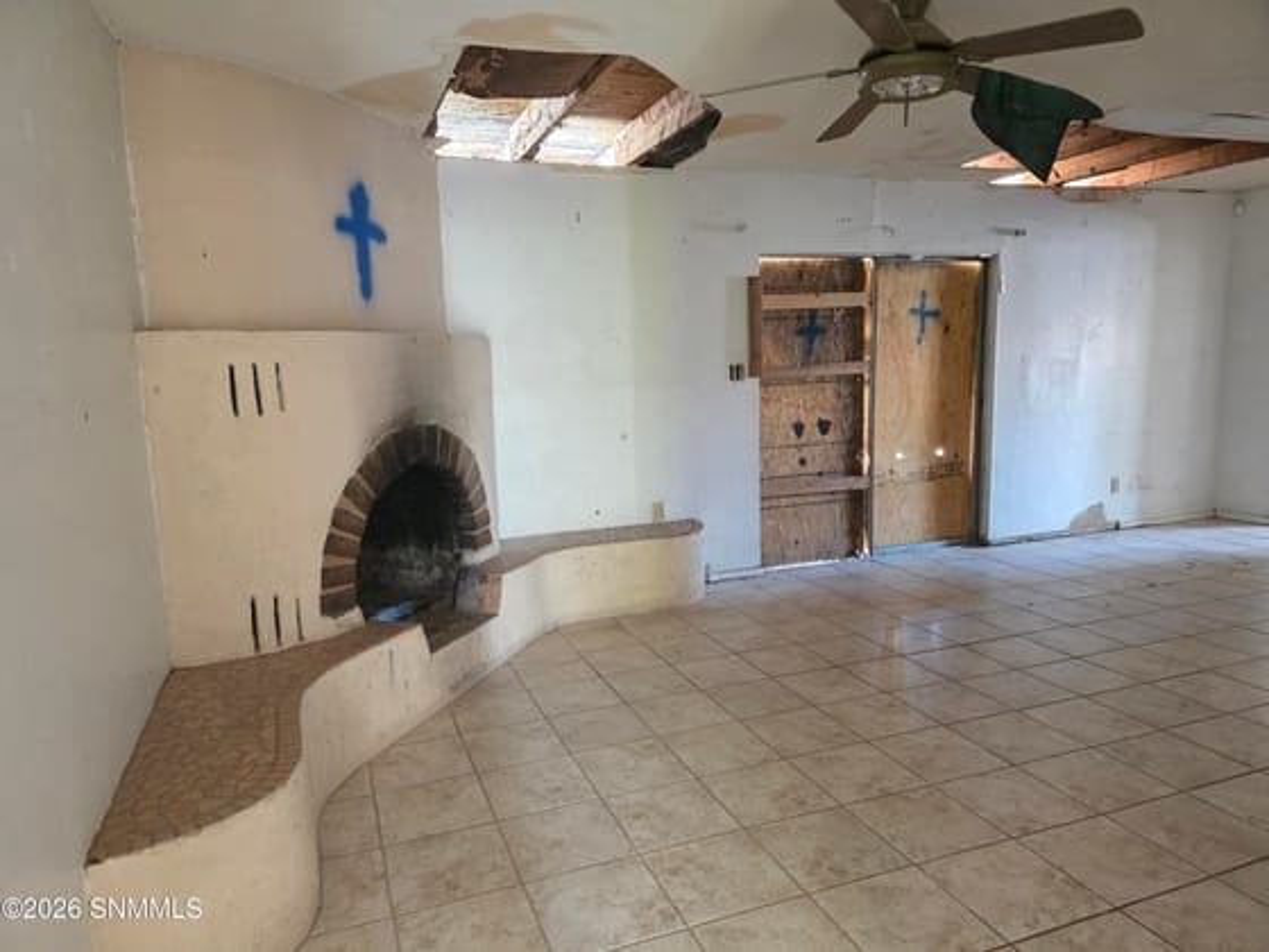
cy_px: 476
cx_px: 634
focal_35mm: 23
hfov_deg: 73.9
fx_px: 843
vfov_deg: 58.9
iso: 1250
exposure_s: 1/24
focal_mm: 6.3
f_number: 1.7
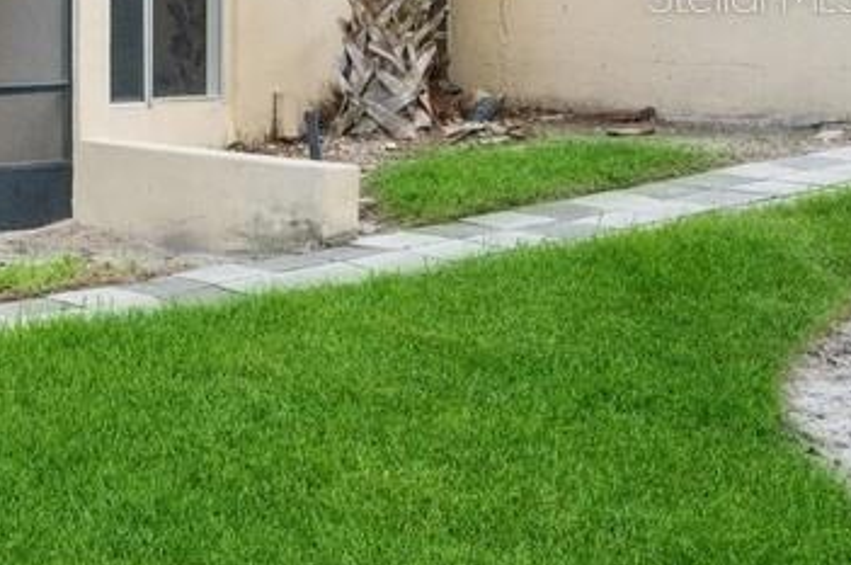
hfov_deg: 23.6
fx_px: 1818
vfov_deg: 17.2
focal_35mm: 77
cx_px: -216
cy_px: -6
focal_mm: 20
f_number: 9
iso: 200
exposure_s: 1/60
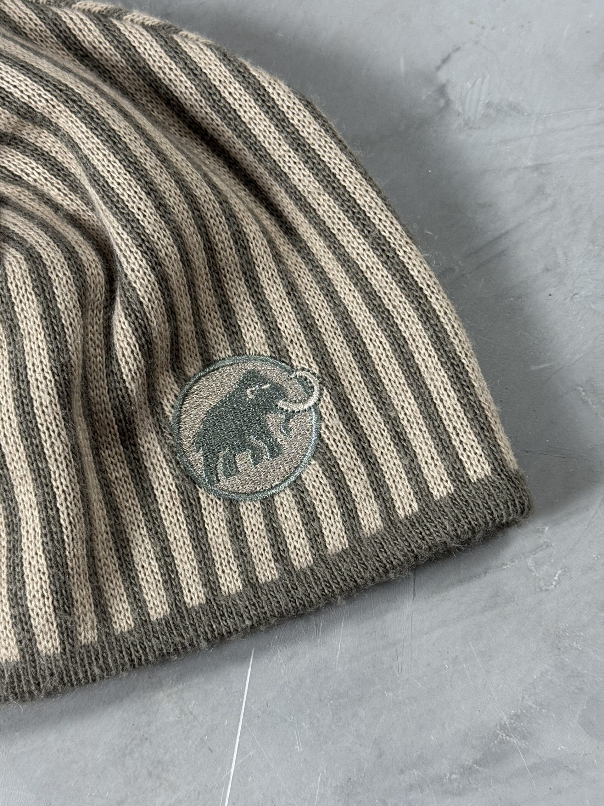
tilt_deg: -71.0
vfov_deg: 39.7
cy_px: 403
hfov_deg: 30.3
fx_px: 1117
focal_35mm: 48
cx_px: 302
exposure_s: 1/60
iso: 160
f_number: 1.78
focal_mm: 6.76
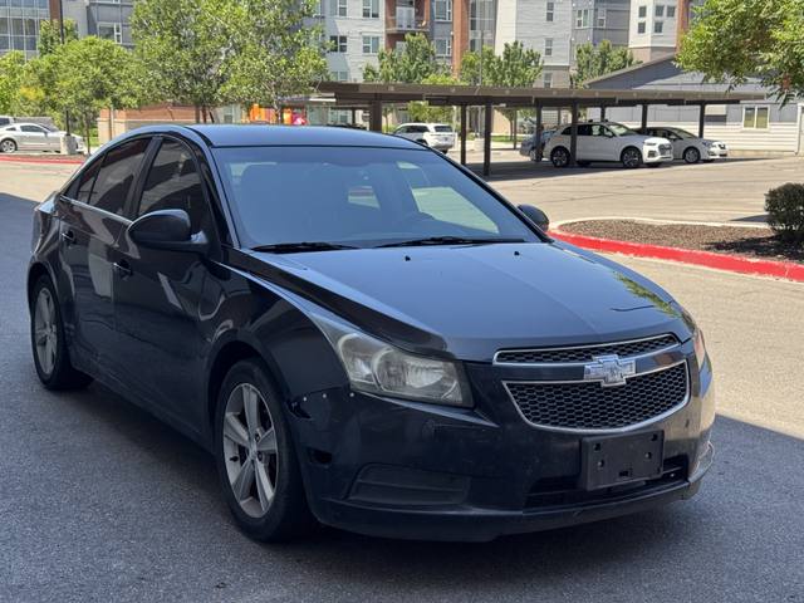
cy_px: 302
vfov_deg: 30.3
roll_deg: -0.3
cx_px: 402
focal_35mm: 48
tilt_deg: -11.0
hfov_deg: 39.7
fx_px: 1115
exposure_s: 1/774
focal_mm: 6.76
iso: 64
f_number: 1.78
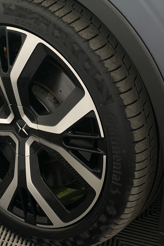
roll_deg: -4.3
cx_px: 26
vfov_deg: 27.7
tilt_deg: -28.9
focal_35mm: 73
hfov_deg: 18.4
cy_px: 124
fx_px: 499
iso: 160
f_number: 2
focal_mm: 6
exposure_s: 1/50
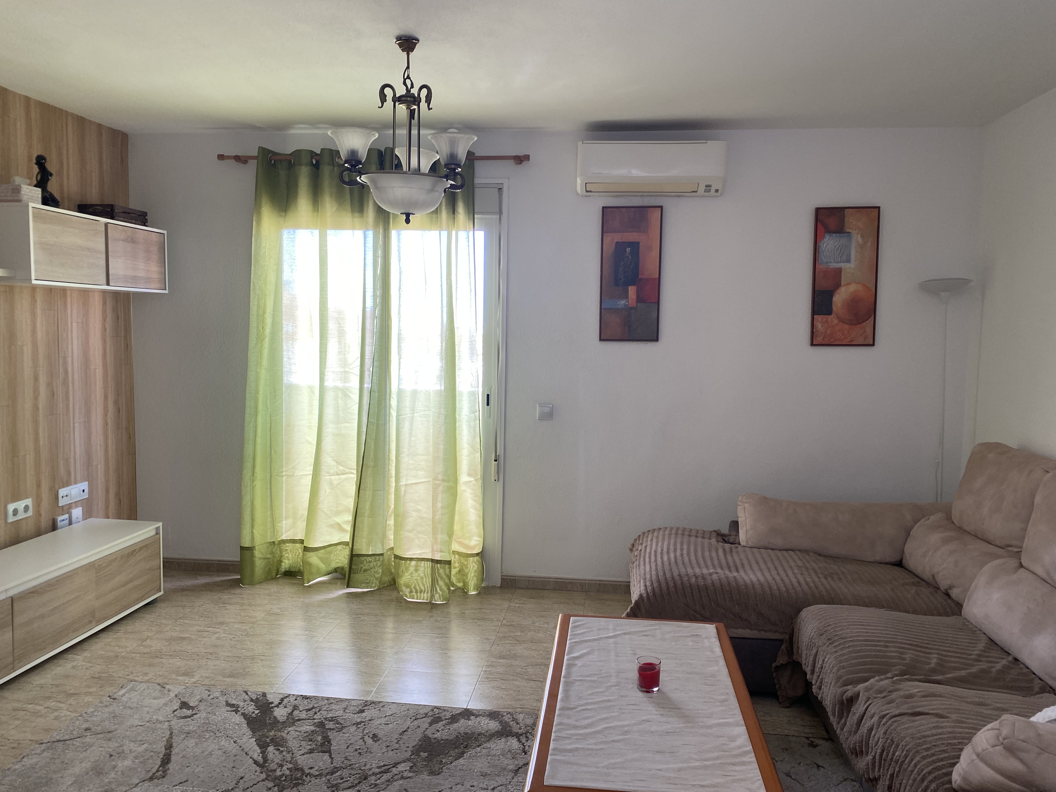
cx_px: 528
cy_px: 396
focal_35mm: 26
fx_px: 793
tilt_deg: -6.1
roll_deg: -0.9
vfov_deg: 53.1
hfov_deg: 67.3
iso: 80
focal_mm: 4.25
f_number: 1.8
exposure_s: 1/100
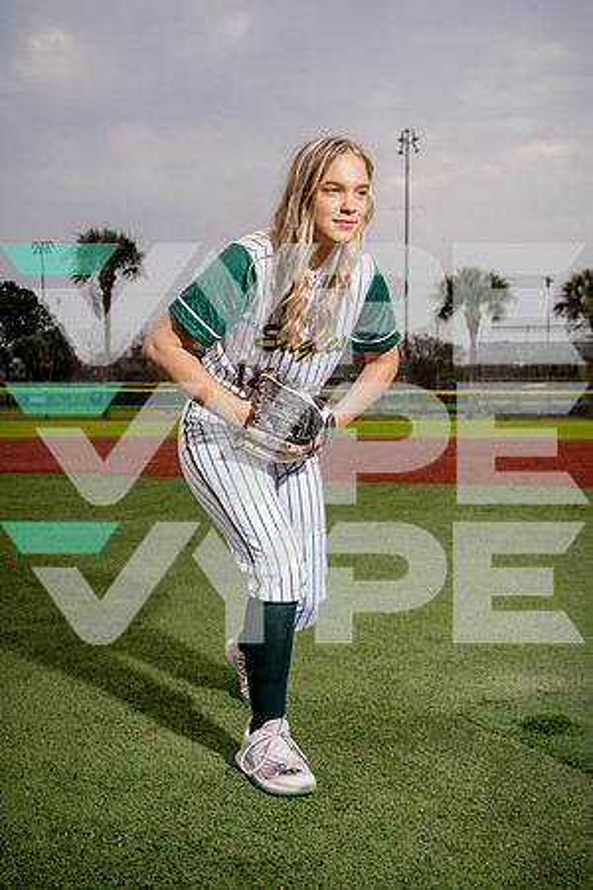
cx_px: 296
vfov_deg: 44.5
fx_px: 1087
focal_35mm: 44
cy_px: 445
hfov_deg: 30.5
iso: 100
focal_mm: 44
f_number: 7.1
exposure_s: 1/250
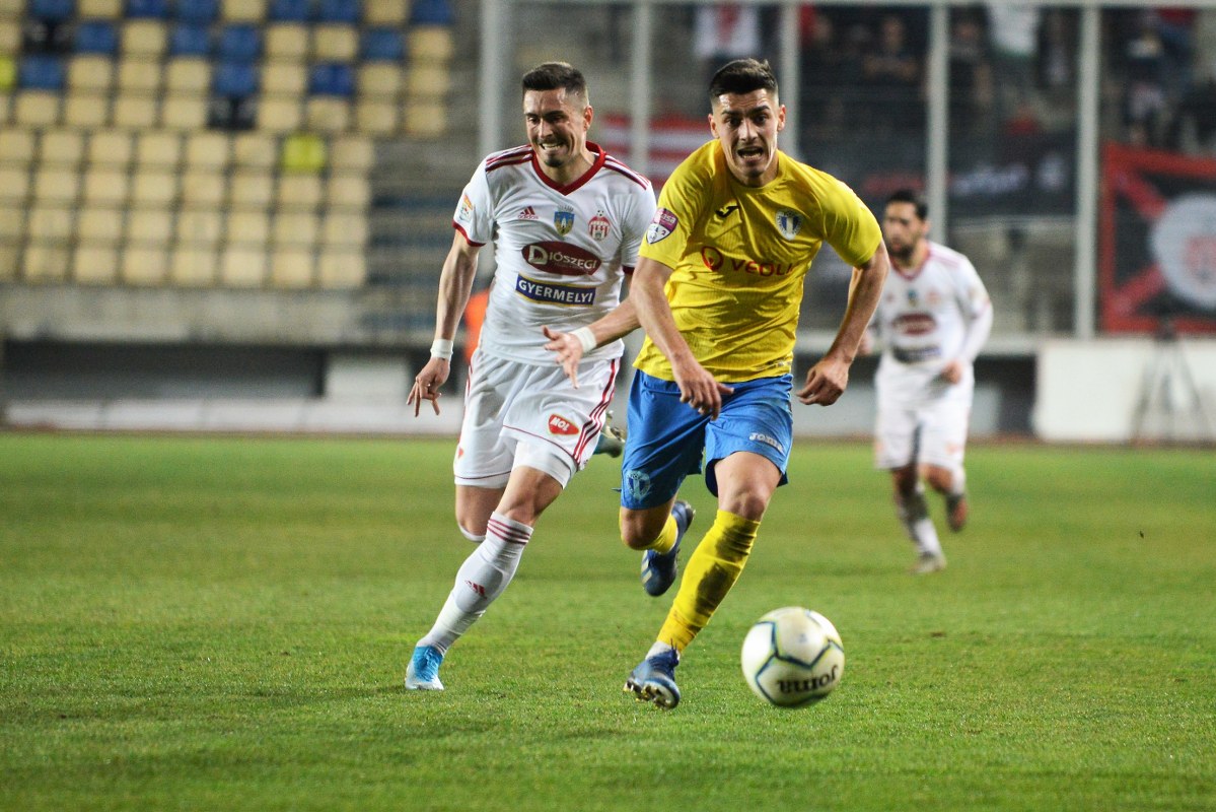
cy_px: 406
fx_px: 6757
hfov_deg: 10.3
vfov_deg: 6.9
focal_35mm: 200
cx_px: 608
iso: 2500
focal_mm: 200
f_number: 2.8
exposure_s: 1/800
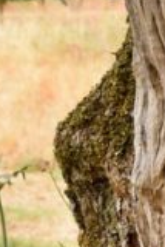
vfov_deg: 6.7
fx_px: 2092
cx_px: 386
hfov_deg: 4.4
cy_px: 364
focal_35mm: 305
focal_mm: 34
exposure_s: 1/100
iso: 100
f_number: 6.3
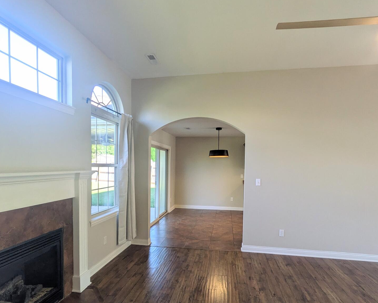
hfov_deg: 83.3
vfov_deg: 70.4
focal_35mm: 19
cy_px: 175
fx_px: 213
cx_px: 193
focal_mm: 1.83
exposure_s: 1/120
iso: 80
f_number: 2.2
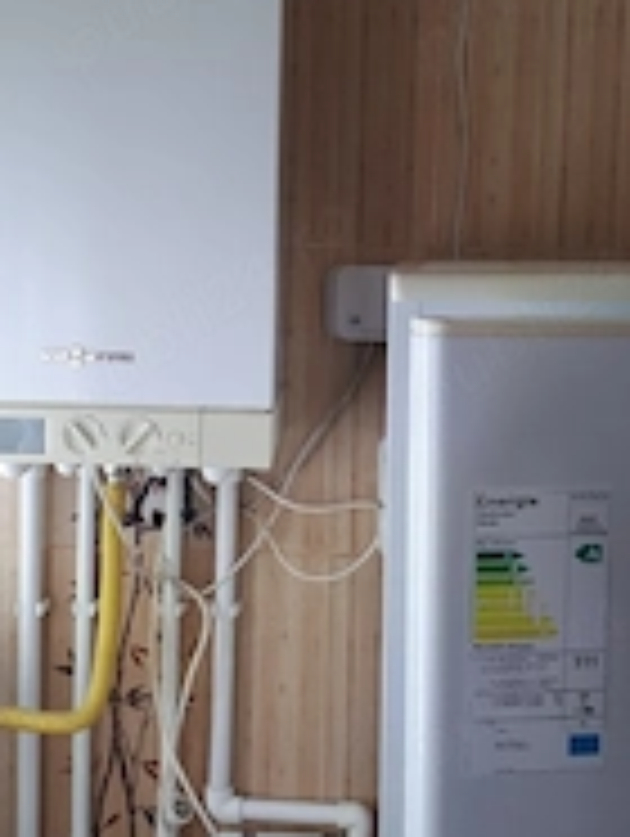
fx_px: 1404
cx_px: 297
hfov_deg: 25.3
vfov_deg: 33.1
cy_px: 364
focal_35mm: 58
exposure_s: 1/100
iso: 50
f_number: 1.9
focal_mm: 3.6
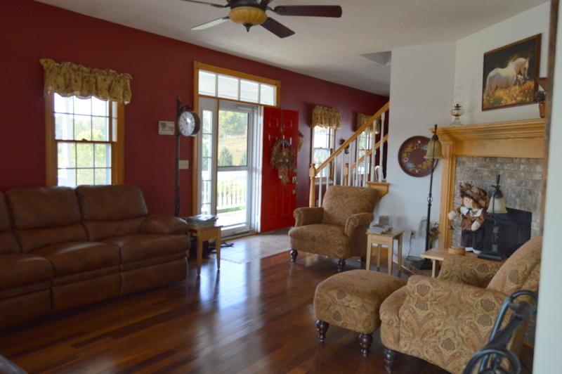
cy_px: 187
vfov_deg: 47.9
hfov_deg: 67.4
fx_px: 421
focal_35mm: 27
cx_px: 281
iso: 400
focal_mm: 18
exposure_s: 1/125
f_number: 5.6
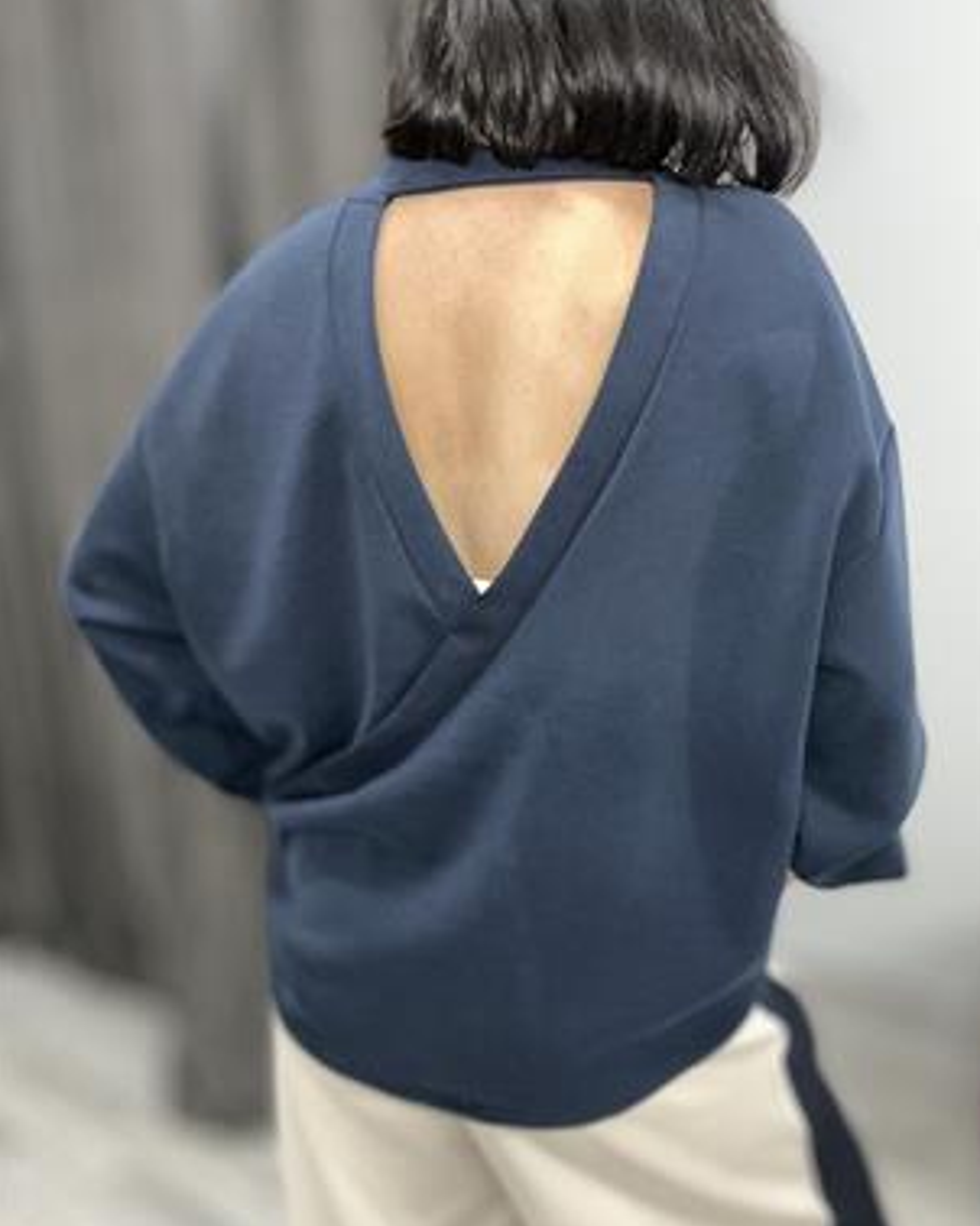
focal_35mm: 32
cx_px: 493
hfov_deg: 45.8
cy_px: 634
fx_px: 1161
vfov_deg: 55.7
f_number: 1.9
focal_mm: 2.69
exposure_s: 1/50
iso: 200
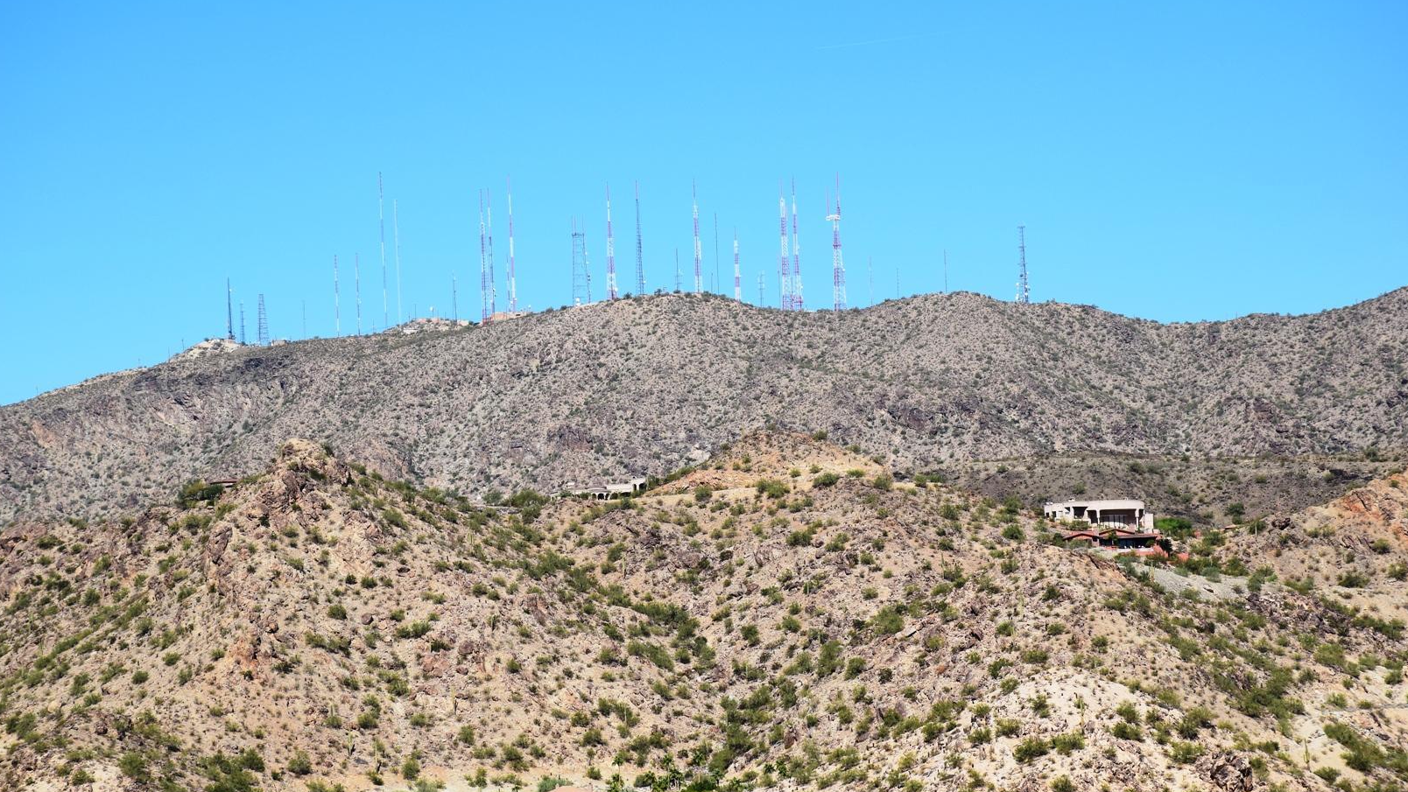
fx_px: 5023
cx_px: 700
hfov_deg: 16.0
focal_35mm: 135
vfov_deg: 9.0
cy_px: 420
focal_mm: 85
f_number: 11
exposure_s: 1/500
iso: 220
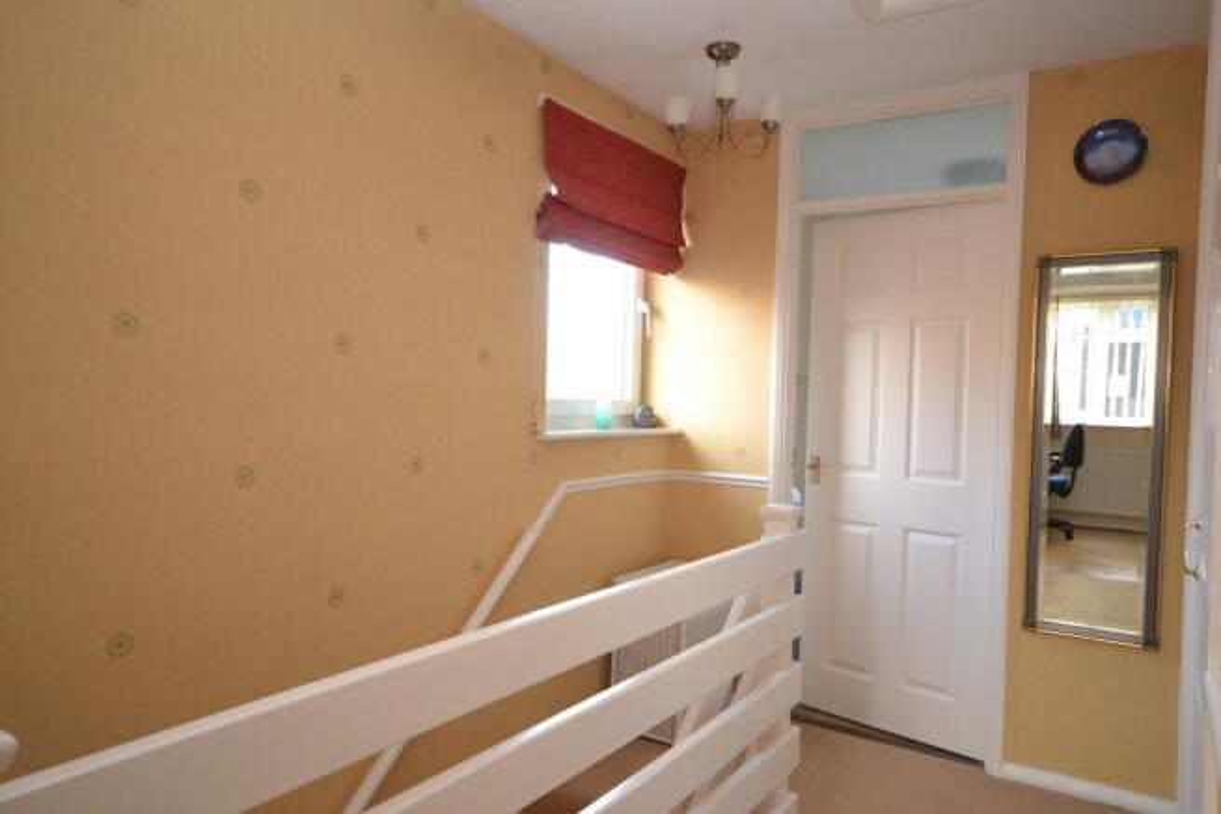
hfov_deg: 73.7
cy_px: 407
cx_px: 610
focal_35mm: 24
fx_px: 814
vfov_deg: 53.2
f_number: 5
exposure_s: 1/60
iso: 1800
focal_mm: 16
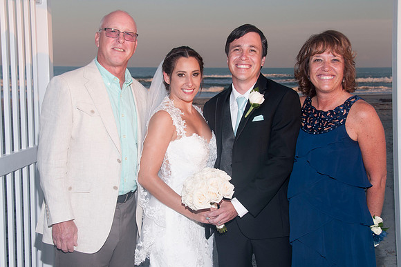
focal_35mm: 53
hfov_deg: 37.4
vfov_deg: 25.5
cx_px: 180
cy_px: 142
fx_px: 592
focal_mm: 32
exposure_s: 1/250
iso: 100
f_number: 8
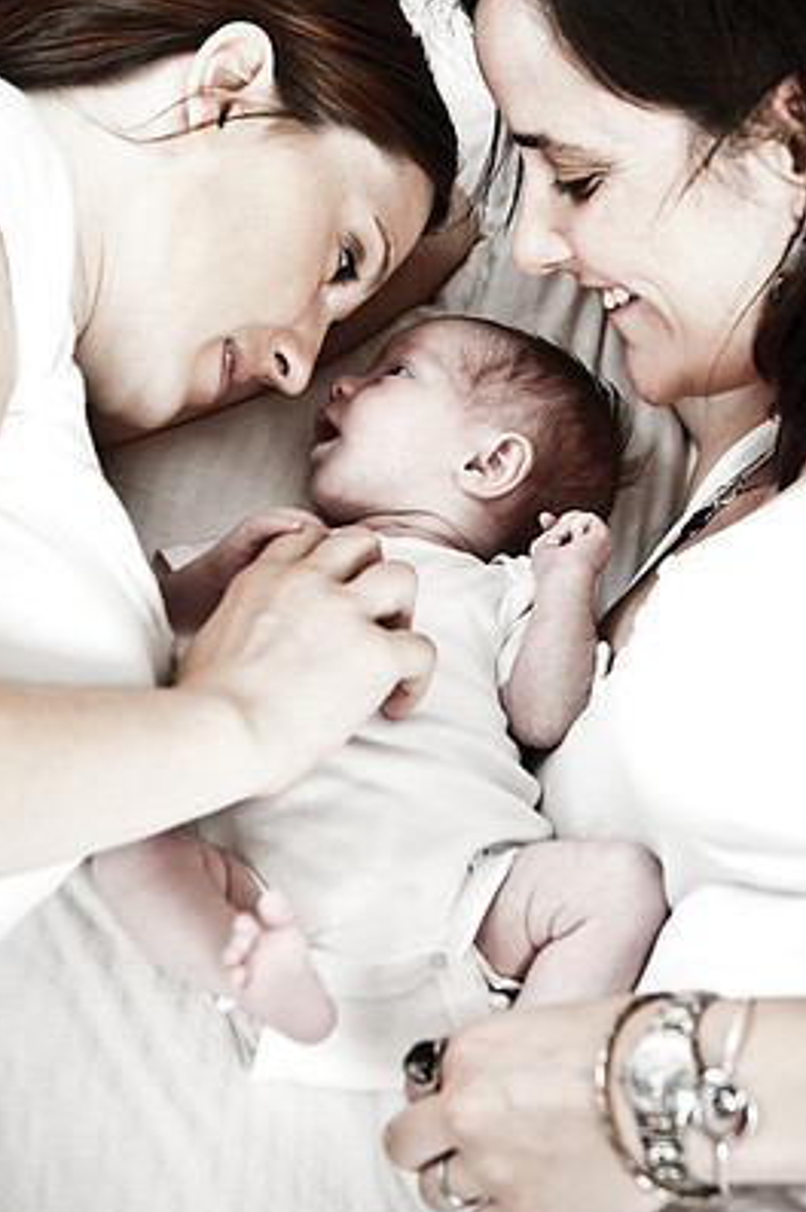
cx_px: 383
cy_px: 577
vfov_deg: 33.6
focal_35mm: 60
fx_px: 2004
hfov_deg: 22.7
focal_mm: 35
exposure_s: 1/30
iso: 200
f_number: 2.8
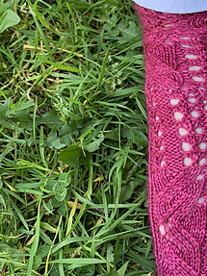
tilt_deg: -65.4
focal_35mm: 58
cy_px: 109
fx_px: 463
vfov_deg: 33.1
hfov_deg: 23.6
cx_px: 227
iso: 100
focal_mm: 4.25
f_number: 1.8
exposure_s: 1/121
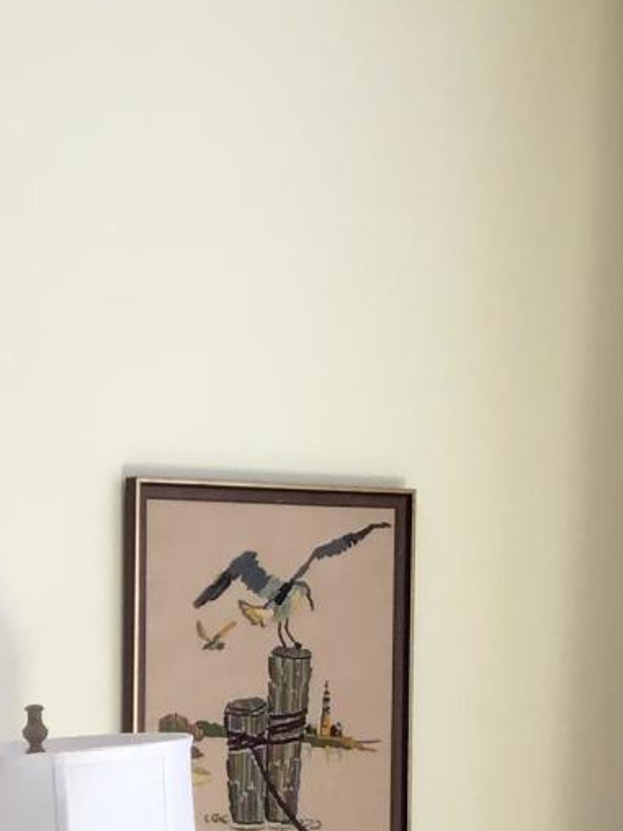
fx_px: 2928
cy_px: 1045
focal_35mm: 122
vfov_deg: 15.5
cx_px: -123
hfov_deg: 11.9
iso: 32
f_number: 2.4
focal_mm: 3.3
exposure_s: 1/60
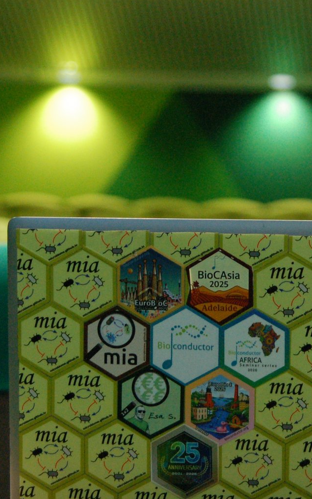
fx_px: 1225
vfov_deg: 23.0
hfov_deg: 14.4
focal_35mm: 90
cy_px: 260
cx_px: 243
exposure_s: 1/125
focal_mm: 30
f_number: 2.8
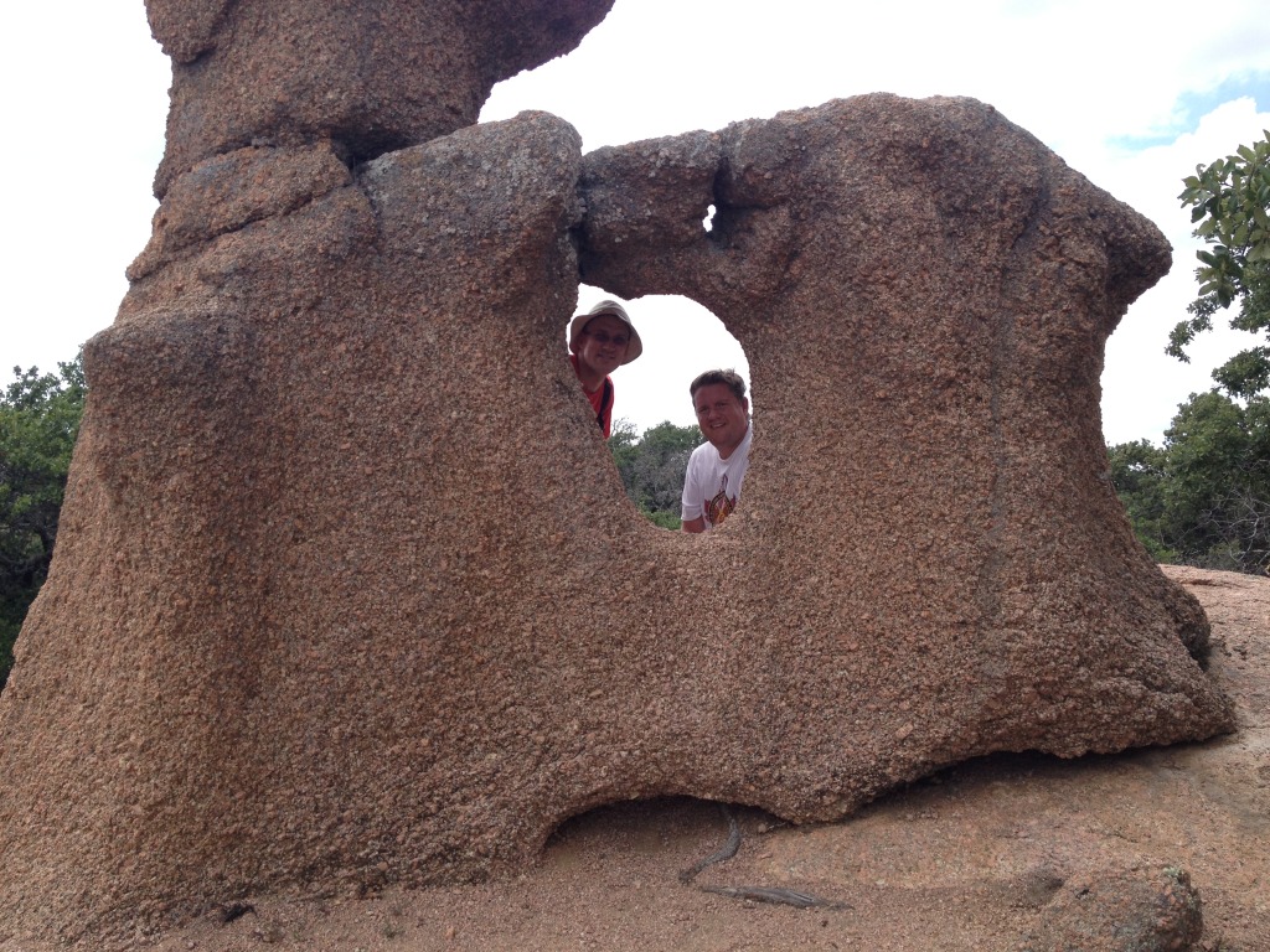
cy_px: 476
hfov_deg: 52.6
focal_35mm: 35
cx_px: 635
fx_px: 1284
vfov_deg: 40.7
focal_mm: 4.28
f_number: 2.4
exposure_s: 1/890
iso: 50
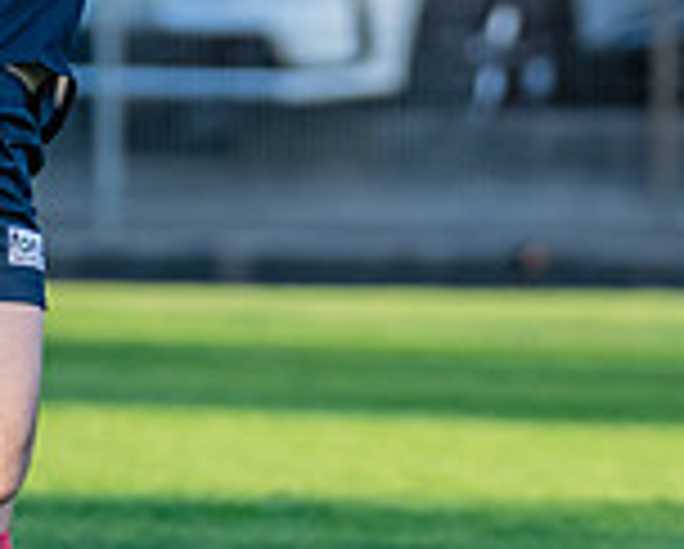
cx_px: 0
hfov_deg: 1.4
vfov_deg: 1.1
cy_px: -100
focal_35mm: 1399
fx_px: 28357
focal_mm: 270
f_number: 4
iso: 1000
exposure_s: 1/1600
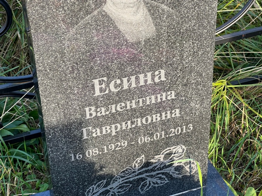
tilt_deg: -34.2
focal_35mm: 77
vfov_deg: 19.1
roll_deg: +2.6
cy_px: 98
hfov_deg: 25.3
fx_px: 583
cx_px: 131
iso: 40
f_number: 2.8
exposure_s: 1/99
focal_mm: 9
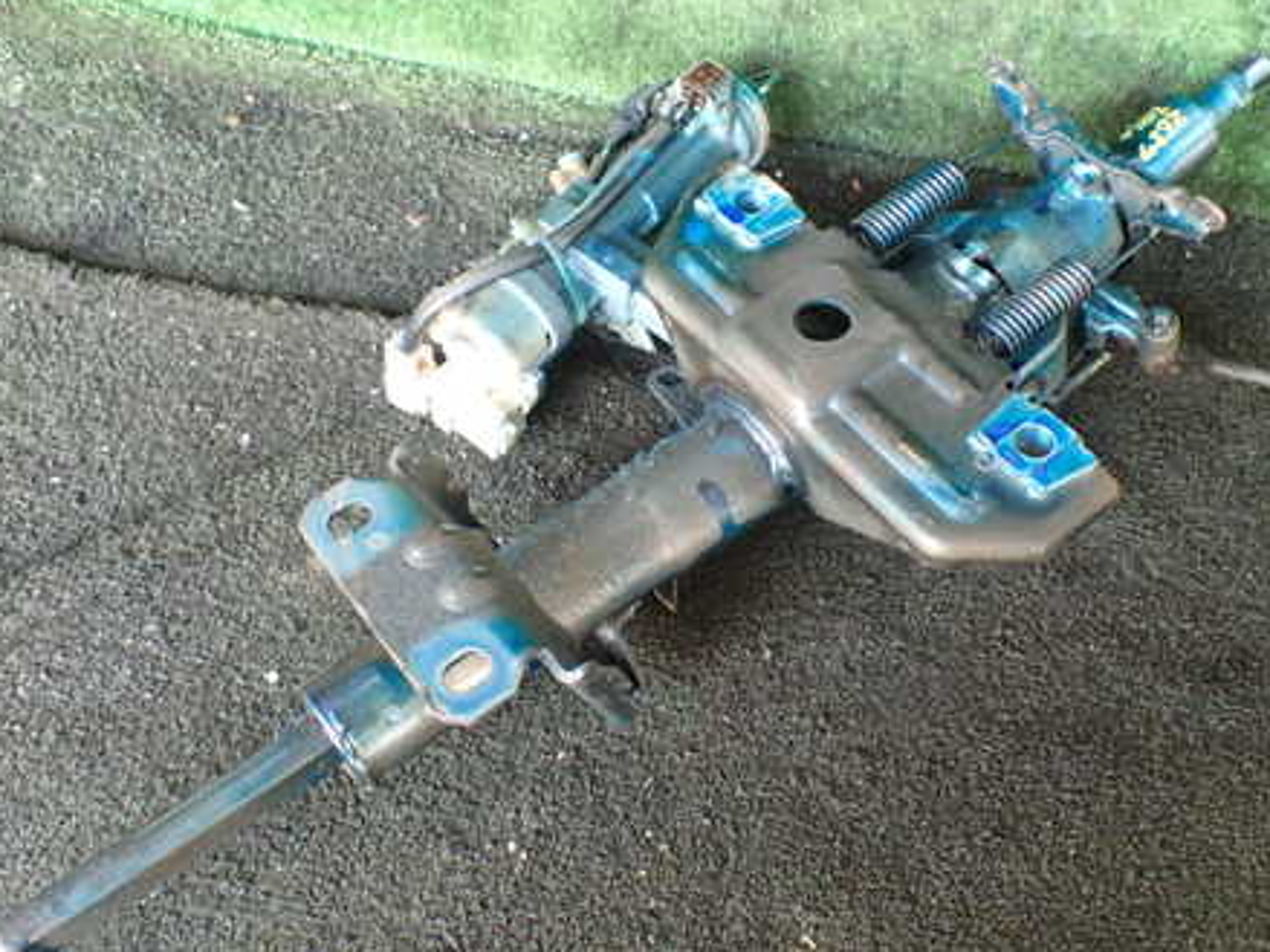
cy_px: 411
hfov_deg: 45.8
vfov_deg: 35.1
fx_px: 1504
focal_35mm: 41
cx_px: 665
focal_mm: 5.4
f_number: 2.3
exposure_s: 1/100
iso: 800
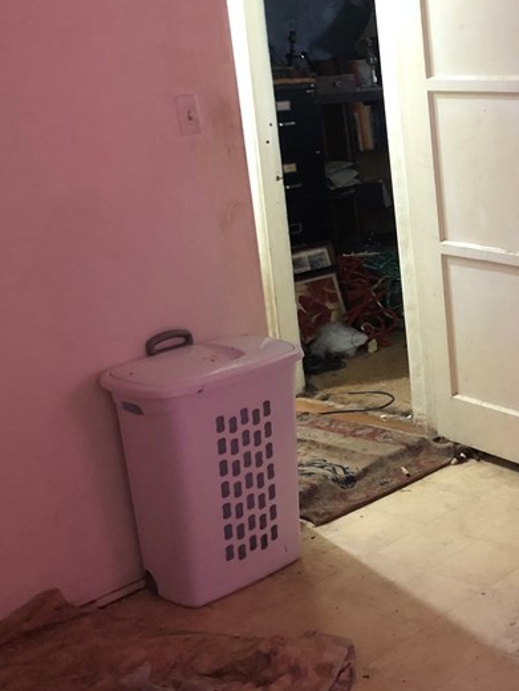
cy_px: 283
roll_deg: +3.5
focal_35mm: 55
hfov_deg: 24.0
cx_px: 636
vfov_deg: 34.8
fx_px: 1099
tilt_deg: -11.8
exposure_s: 1/4
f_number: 1.8
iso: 100
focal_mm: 4
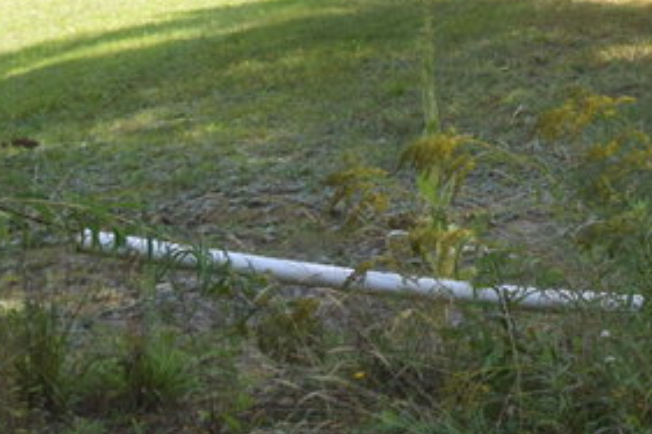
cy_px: -425
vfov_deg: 7.9
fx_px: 3005
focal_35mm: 166
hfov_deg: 12.2
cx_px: 712
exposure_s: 1/250
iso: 250
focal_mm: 27
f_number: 8
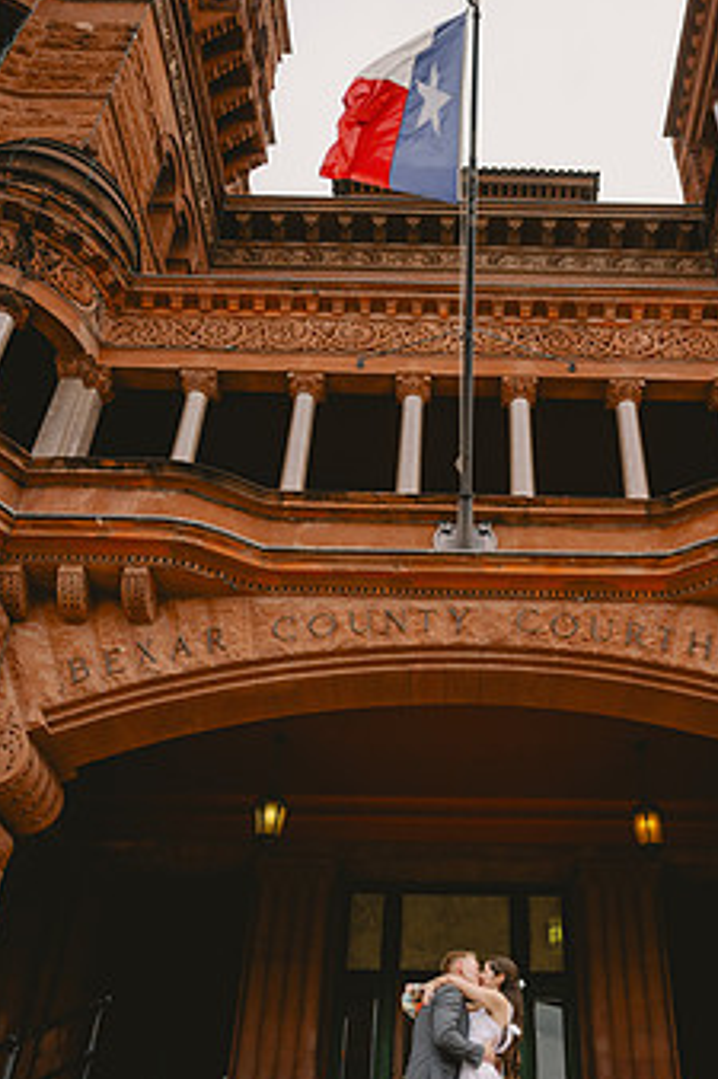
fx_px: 958
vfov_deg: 58.1
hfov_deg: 40.7
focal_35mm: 32
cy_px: 670
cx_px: 466
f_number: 2.8
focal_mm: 24
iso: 400
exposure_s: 1/2000
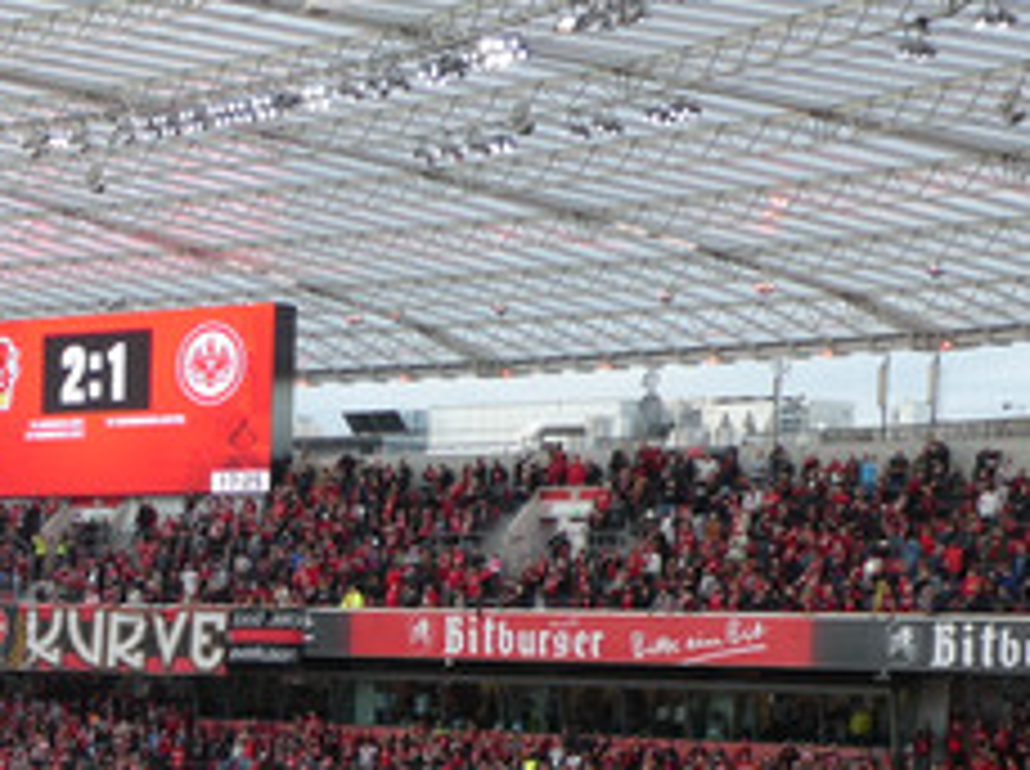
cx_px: -247
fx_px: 2911
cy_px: 946
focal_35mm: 98
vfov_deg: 14.5
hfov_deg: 18.8
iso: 100
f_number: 3.7
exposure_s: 1/80
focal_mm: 6.3
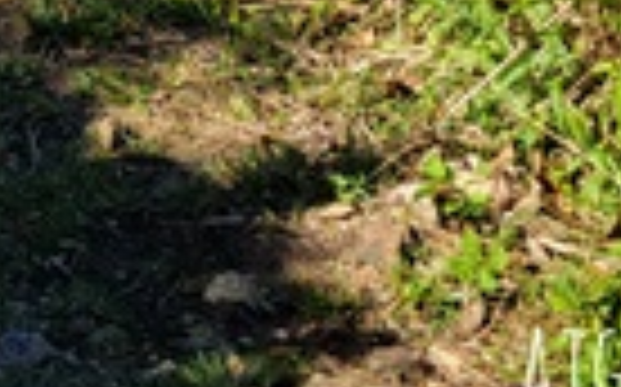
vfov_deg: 7.7
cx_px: -328
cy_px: -1017
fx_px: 2198
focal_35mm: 130
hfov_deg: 14.9
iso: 40
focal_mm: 5.4
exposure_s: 1/1497
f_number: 1.8
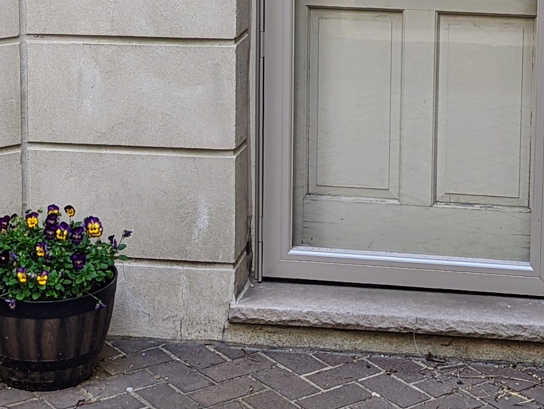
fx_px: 1778
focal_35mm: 113
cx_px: 351
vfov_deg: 12.9
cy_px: -13
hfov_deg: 17.4
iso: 34
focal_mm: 6.81
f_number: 1.85
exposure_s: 1/68
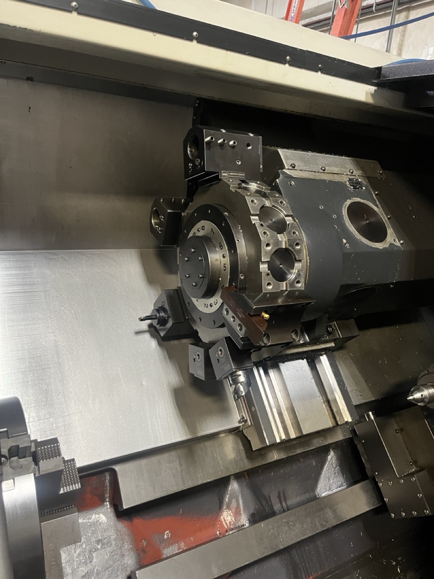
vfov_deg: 67.3
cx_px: 217
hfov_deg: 53.1
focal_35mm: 26
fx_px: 435
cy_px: 290
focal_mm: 5.1
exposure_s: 1/40
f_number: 1.6
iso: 400
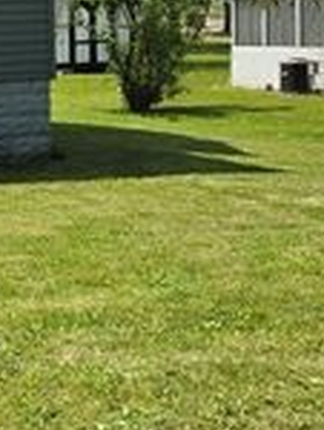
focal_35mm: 102
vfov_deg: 19.1
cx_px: -152
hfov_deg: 13.7
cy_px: 113
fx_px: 1269
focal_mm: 6.5
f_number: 1.4
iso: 64
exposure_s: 1/5955
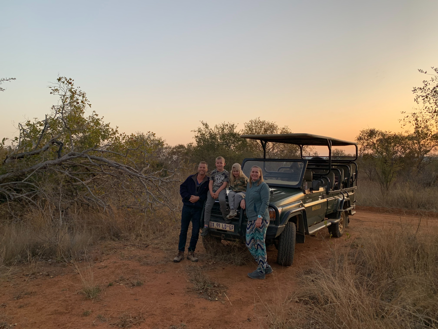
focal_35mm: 26
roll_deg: +0.1
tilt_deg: +0.2
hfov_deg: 67.3
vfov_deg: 53.1
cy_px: 164
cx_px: 219
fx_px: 329
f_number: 1.8
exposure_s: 1/121
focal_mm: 4.25
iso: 50
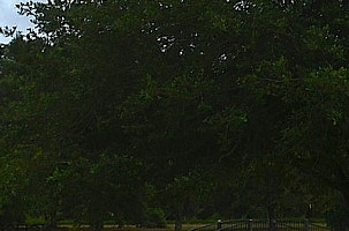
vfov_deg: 5.7
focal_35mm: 238
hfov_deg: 8.5
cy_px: -137
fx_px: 2300
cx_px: -175
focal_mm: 30
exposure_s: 1/320
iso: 100
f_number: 9
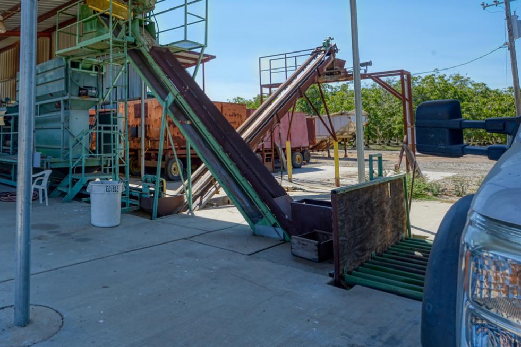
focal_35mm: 26
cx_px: 124
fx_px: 376
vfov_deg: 48.4
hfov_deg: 64.8
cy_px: 107
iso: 400
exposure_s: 1/320
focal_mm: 17
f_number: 10
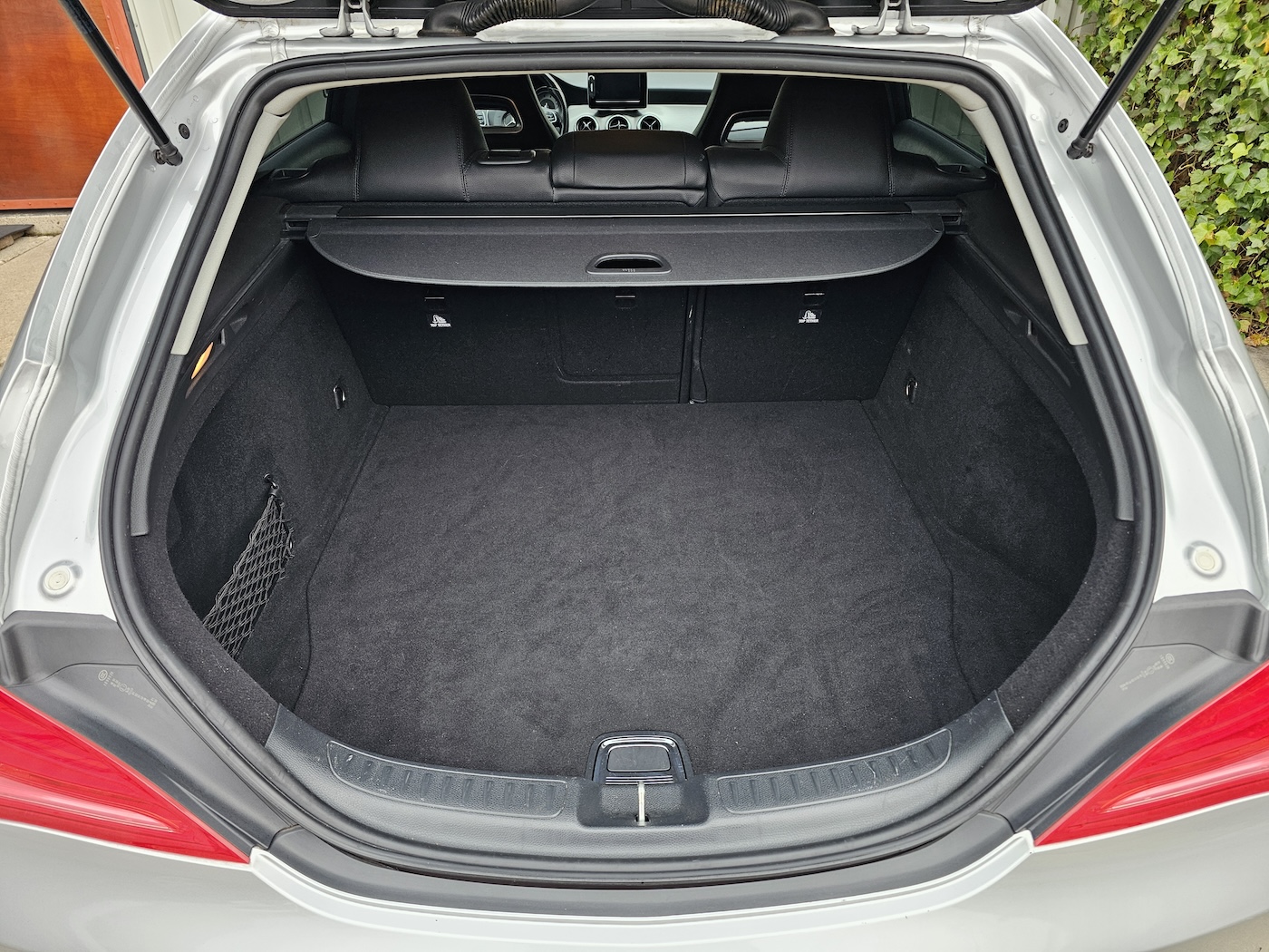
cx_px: 634
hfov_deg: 73.9
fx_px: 843
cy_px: 476
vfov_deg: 58.9
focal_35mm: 23
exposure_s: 1/180
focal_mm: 6.3
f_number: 1.7
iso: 100
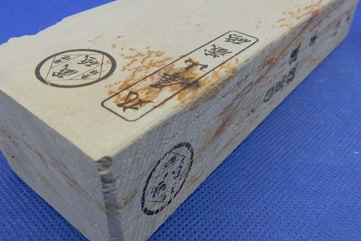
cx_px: 173
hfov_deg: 57.2
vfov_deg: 39.8
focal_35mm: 33
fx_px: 331
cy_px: 95
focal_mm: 4.5
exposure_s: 1/100
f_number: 3.7
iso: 125
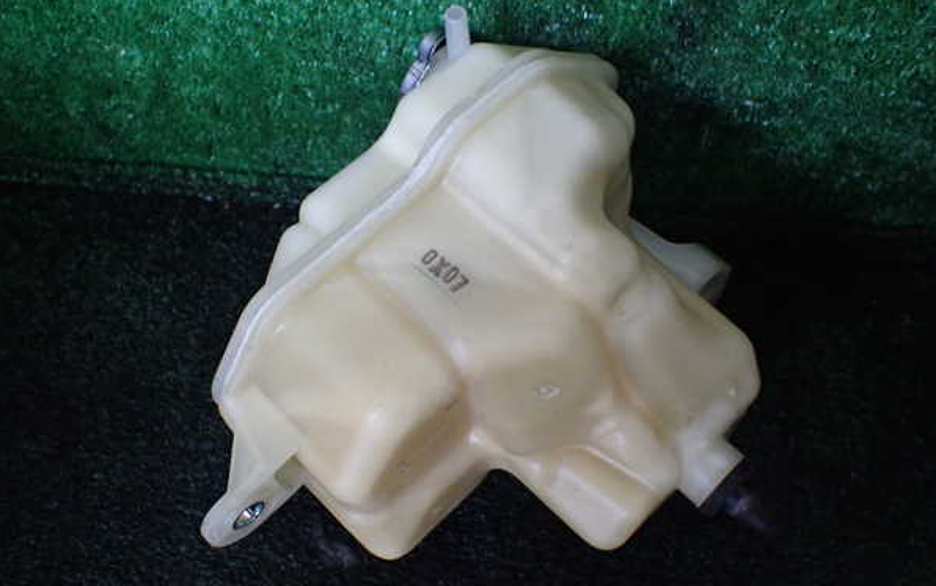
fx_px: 817
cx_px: 468
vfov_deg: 39.5
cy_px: 298
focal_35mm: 32
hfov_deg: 59.6
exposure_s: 1/125
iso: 320
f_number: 2.3
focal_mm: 5.4
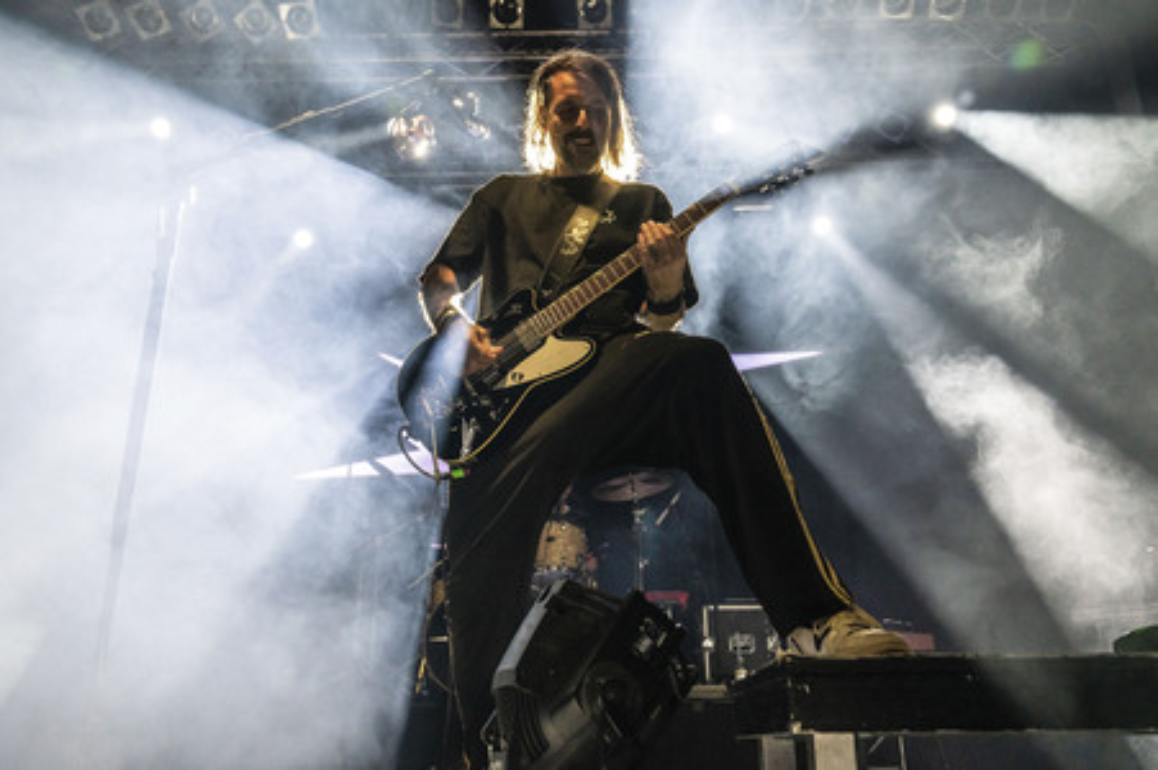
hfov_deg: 63.7
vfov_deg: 44.9
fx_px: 932
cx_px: 579
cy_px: 385
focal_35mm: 29
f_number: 5
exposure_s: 1/320
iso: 3200
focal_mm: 29
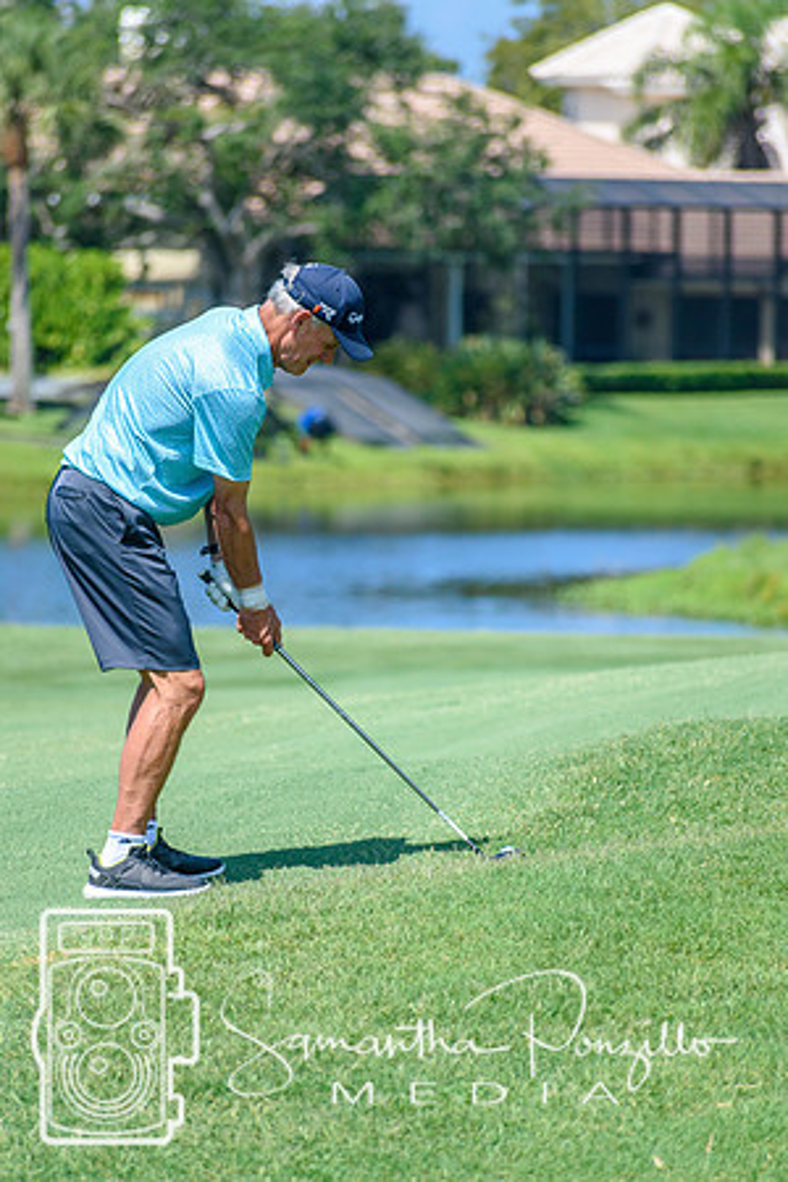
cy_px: 591
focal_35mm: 390
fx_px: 12804
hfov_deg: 3.5
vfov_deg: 5.3
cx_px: 394
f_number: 6
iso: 360
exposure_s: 1/2000
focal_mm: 260
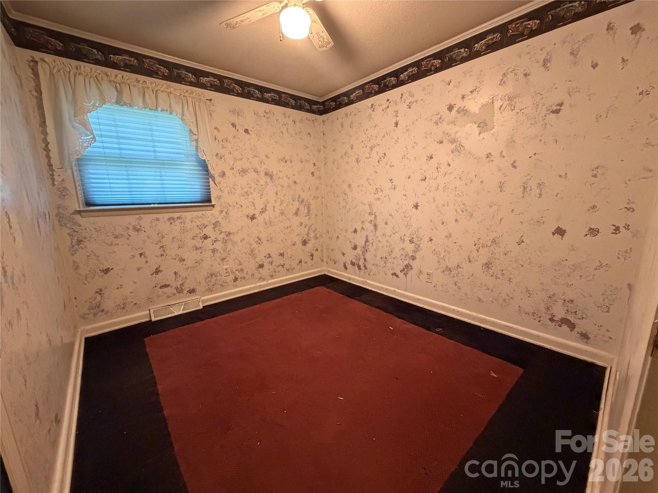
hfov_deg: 102.1
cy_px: 246
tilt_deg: -11.0
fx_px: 266
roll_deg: +1.1
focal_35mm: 14
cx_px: 329
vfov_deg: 85.7
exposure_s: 1/60
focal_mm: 2.22
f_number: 2.2
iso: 1000
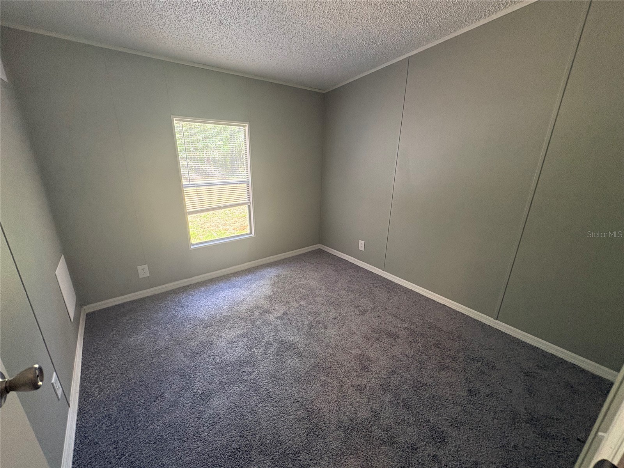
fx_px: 252
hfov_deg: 102.1
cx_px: 312
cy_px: 234
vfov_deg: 85.7
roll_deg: -0.6
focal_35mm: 14
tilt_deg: -17.3
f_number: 2.2
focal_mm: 2.22
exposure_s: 1/60
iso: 250
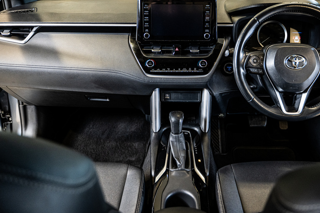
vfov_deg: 36.6
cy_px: 81
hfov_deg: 53.0
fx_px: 320
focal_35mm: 36
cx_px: 177
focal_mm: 28
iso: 1600
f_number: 2.8
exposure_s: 1/125
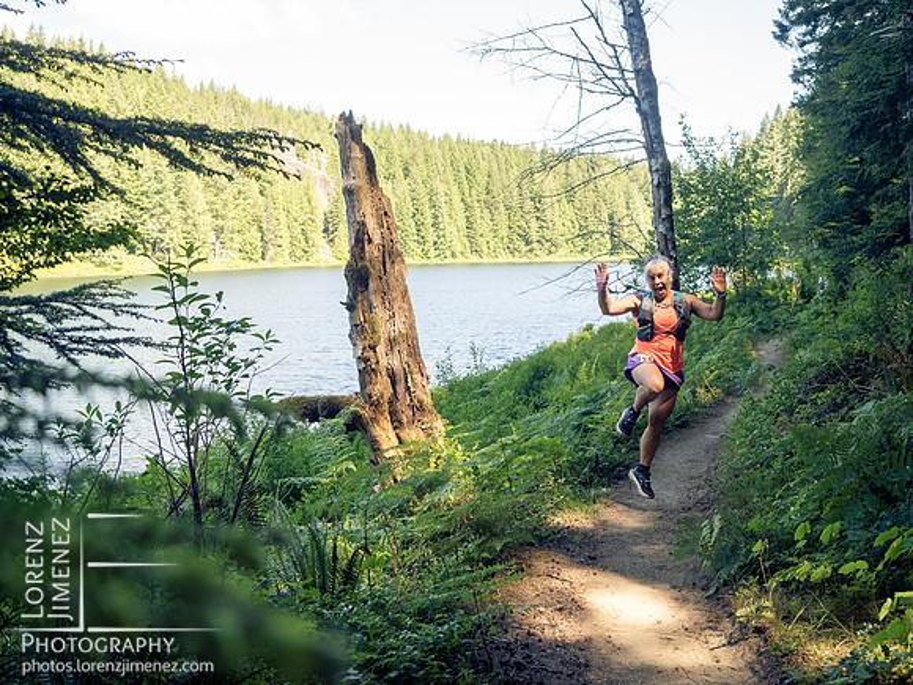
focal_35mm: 36
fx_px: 950
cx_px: 456
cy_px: 342
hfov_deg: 51.4
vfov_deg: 39.7
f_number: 2.8
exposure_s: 1/1000
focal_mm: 18
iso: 640
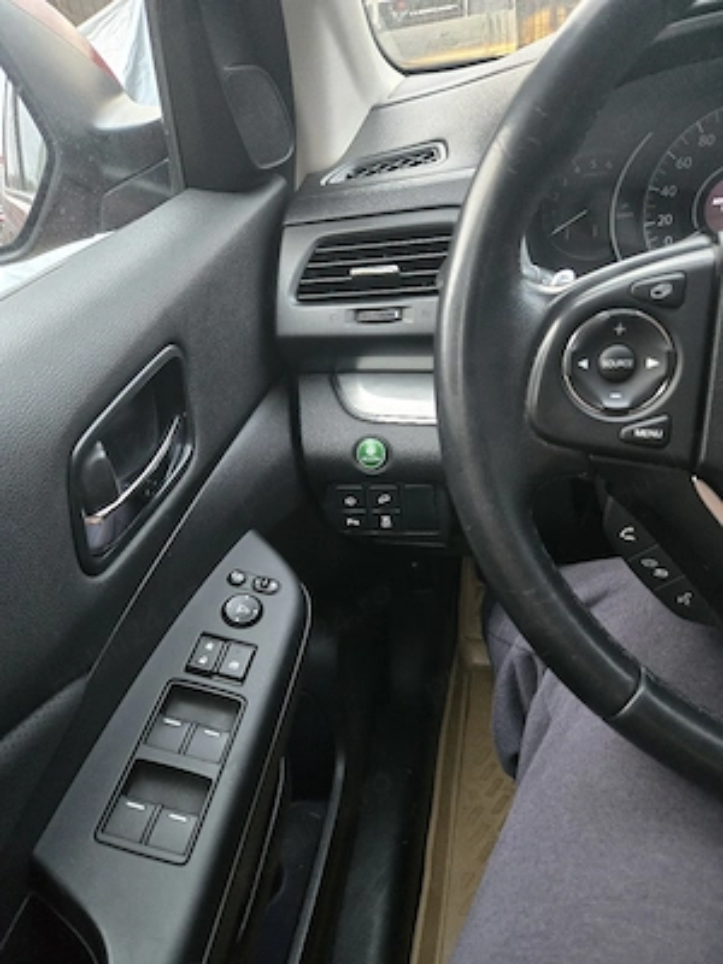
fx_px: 641
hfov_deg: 58.9
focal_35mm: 23
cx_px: 362
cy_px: 482
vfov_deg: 73.9
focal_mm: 5.4
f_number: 1.8
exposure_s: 1/101
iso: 1600
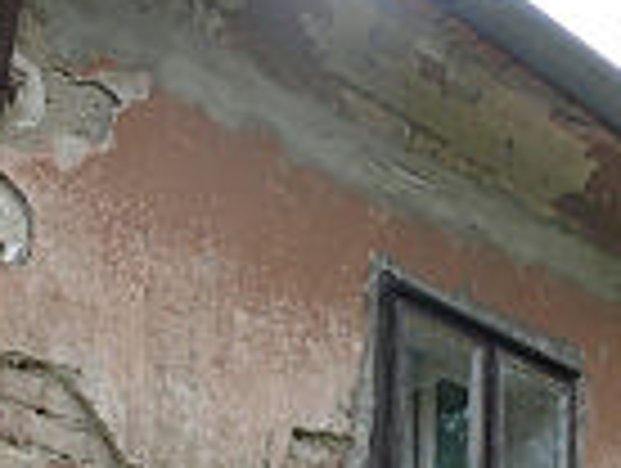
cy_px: 738
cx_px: 554
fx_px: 2049
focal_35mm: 114
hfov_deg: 17.0
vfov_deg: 12.3
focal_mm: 7.4
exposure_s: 1/200
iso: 100
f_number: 4.5
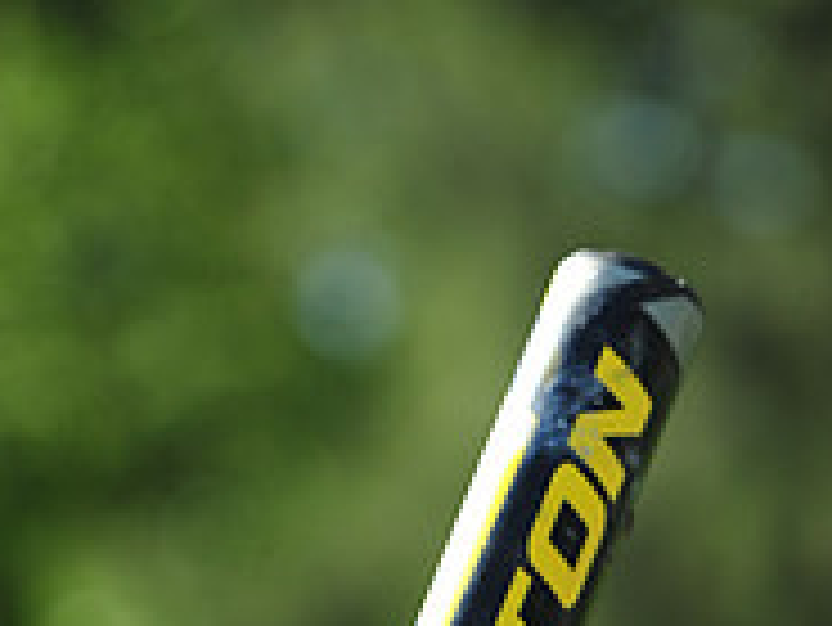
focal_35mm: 498
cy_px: 1270
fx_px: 11977
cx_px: 495
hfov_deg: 4.0
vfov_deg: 3.0
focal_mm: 165
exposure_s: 1/800
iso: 200
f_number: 5
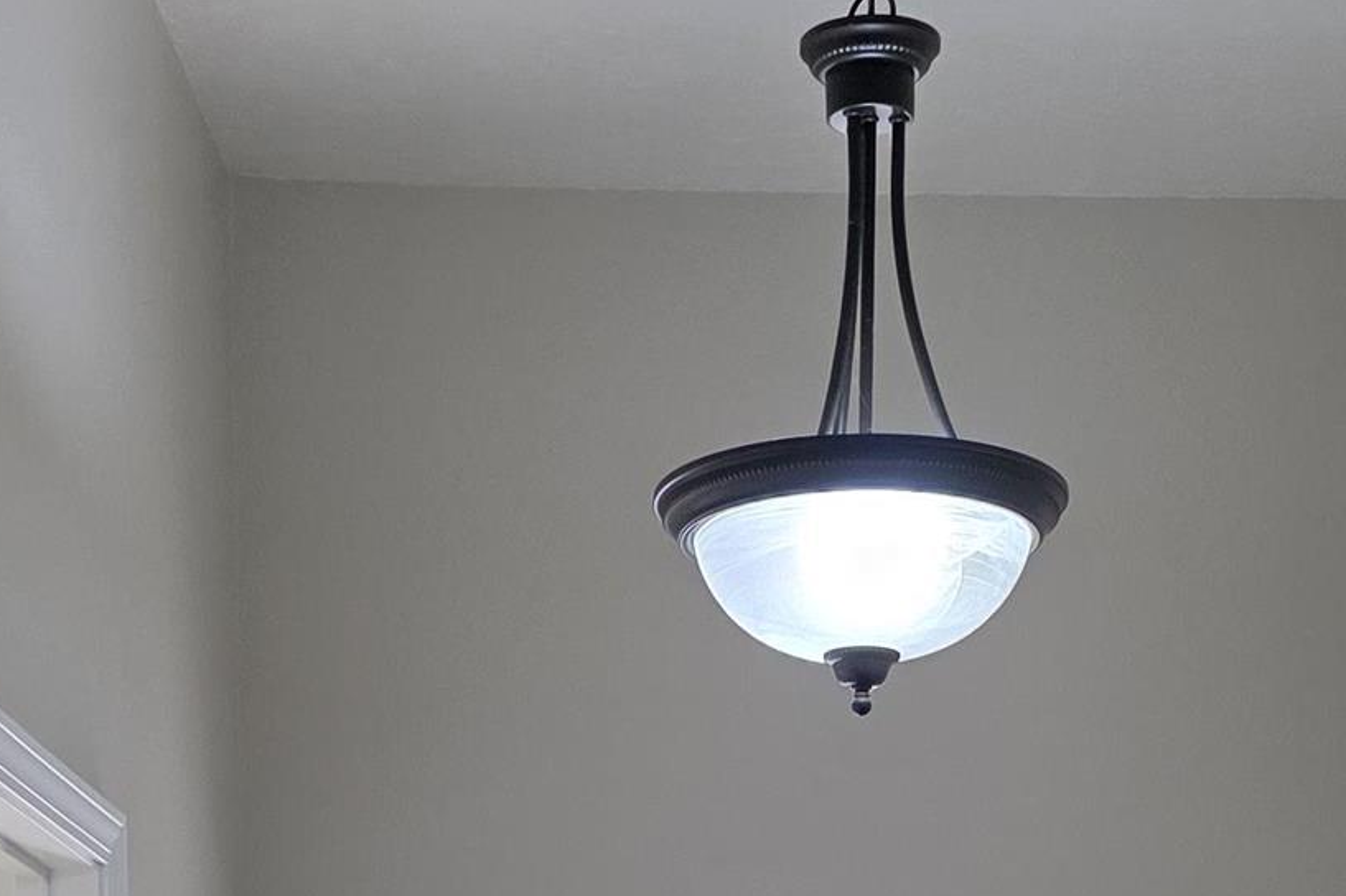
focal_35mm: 90
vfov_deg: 13.1
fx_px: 3363
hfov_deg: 22.6
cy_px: 1812
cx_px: 687
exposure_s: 1/120
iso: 100
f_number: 1.7
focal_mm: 6.3
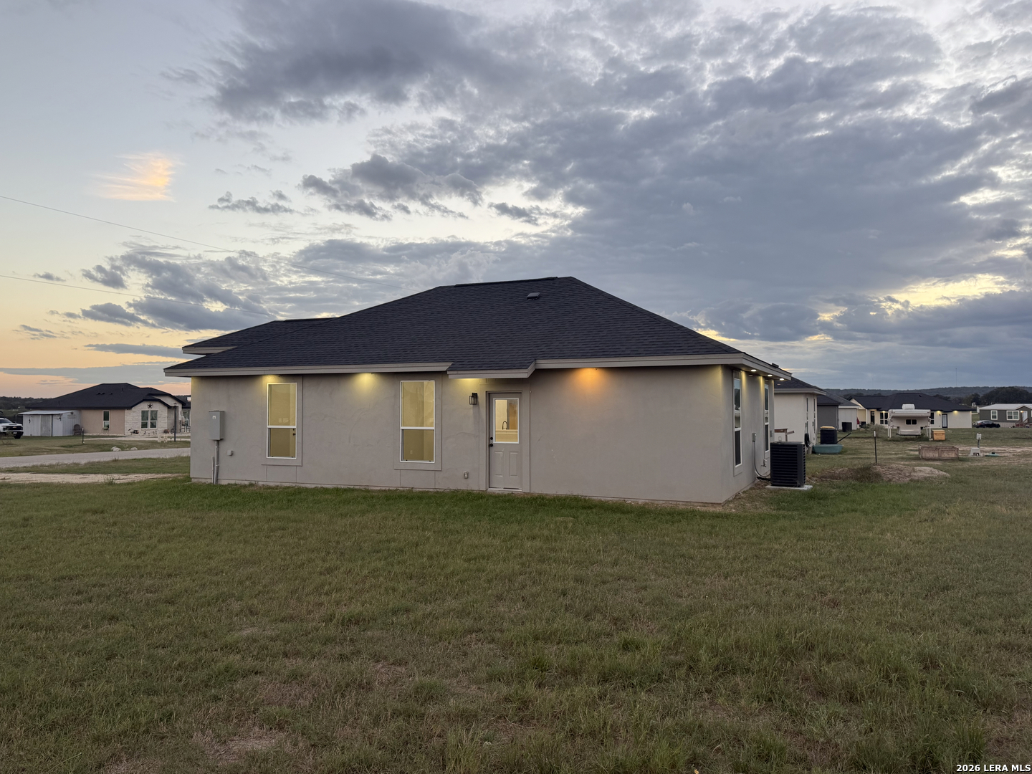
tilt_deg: +2.1
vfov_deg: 56.8
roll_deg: -1.5
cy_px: 387
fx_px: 716
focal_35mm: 24
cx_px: 516
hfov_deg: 71.6
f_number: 1.78
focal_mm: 6.76
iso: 100
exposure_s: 1/121
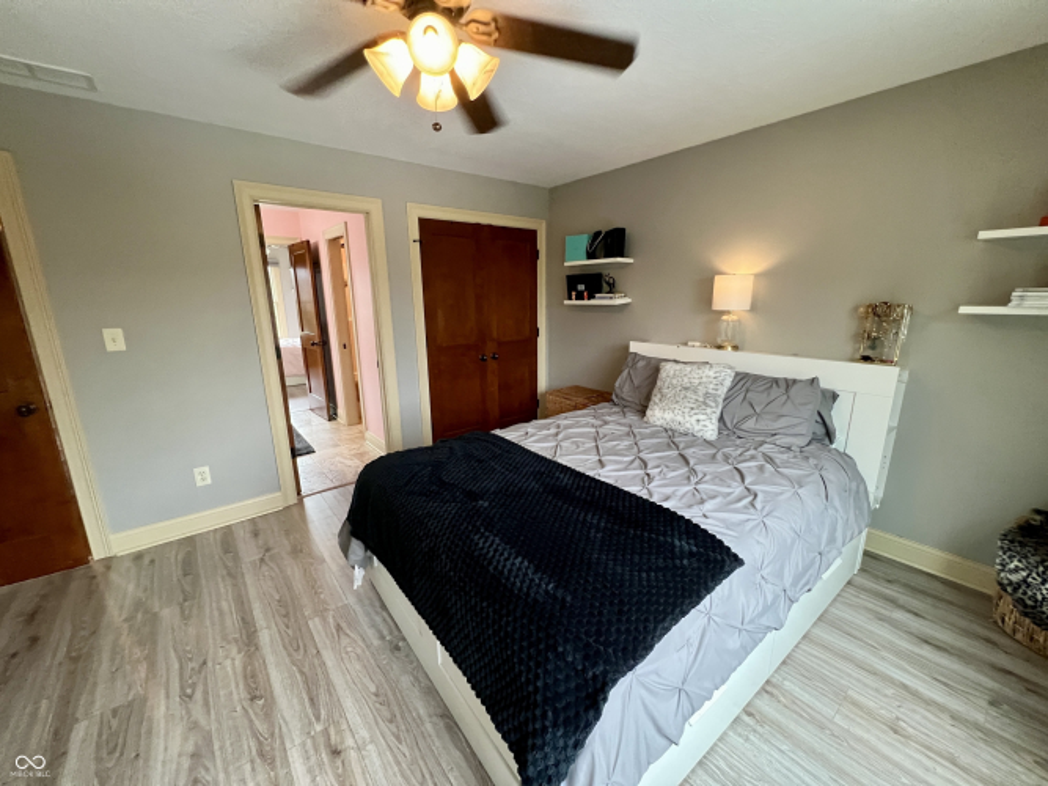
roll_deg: +0.7
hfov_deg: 106.2
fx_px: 394
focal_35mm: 13
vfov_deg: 89.9
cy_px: 393
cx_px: 524
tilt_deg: -14.2
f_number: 1.8
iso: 500
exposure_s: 1/60
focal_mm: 1.57
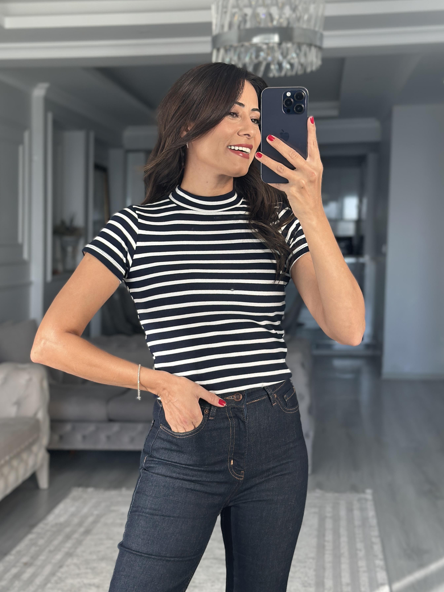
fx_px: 924
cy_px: 281
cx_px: 221
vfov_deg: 35.5
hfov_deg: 27.0
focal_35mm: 54
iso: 80
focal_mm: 6.86
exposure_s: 1/186
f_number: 1.78
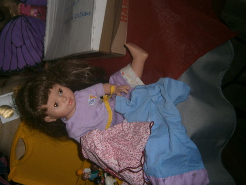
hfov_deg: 51.4
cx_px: 123
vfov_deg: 39.7
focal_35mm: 36
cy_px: 92
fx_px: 256
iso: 80
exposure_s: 1/40
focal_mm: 6.4
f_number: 3.1
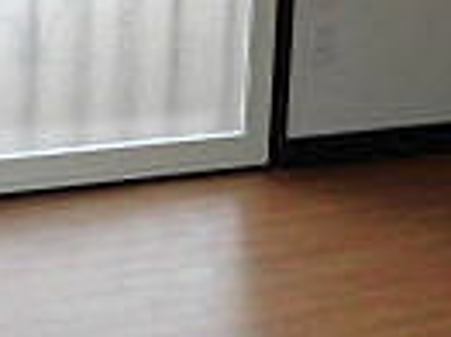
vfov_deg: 12.2
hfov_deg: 16.8
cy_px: -117
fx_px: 1523
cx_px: 124
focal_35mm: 117
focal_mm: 4.3
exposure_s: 1/100
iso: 100
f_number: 3.1
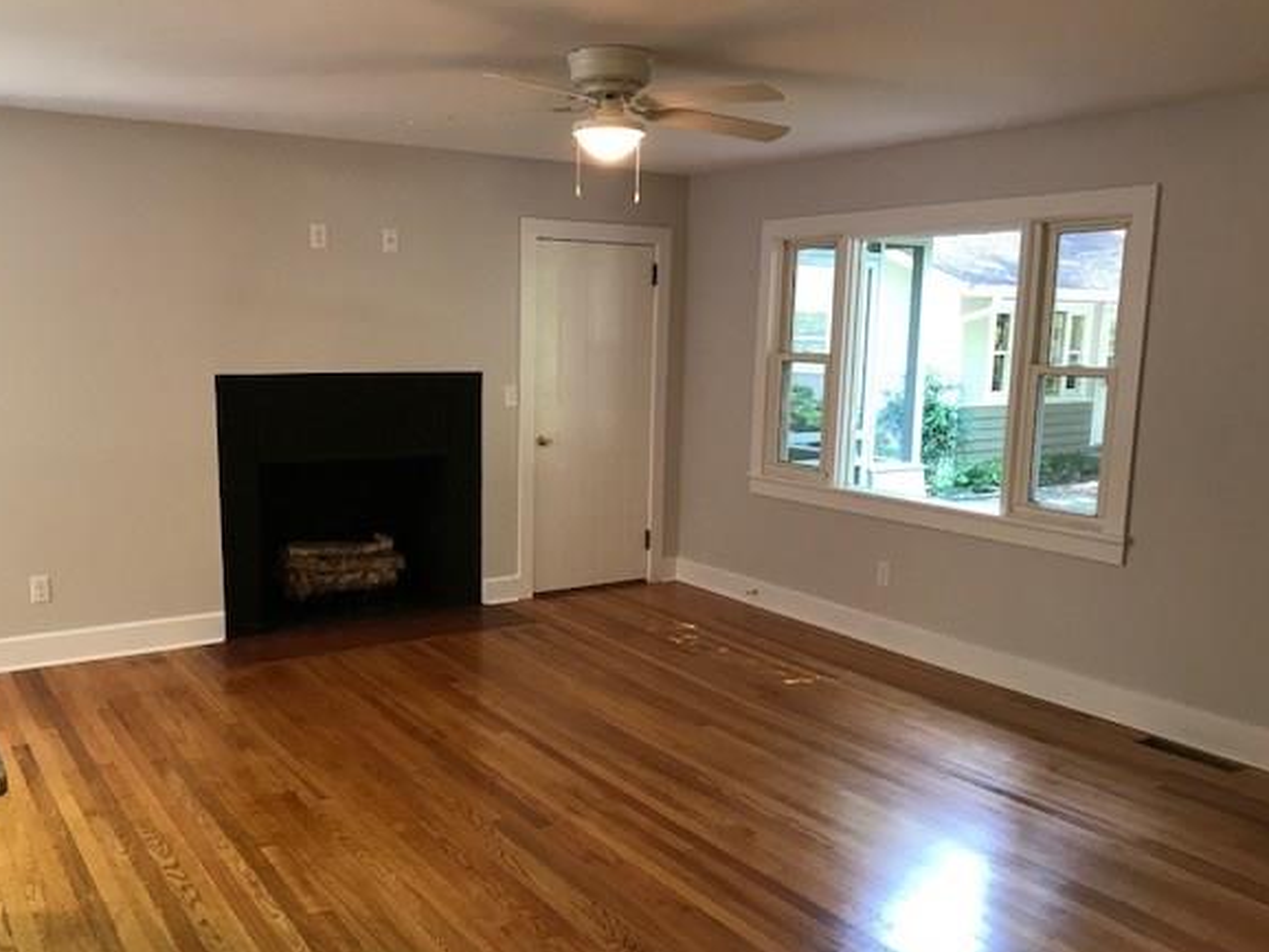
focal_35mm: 31
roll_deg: -0.7
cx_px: 571
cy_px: 515
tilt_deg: -8.3
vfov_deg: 45.4
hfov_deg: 58.2
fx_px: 1137
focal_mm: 3.99
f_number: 1.8
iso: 40
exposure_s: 1/17
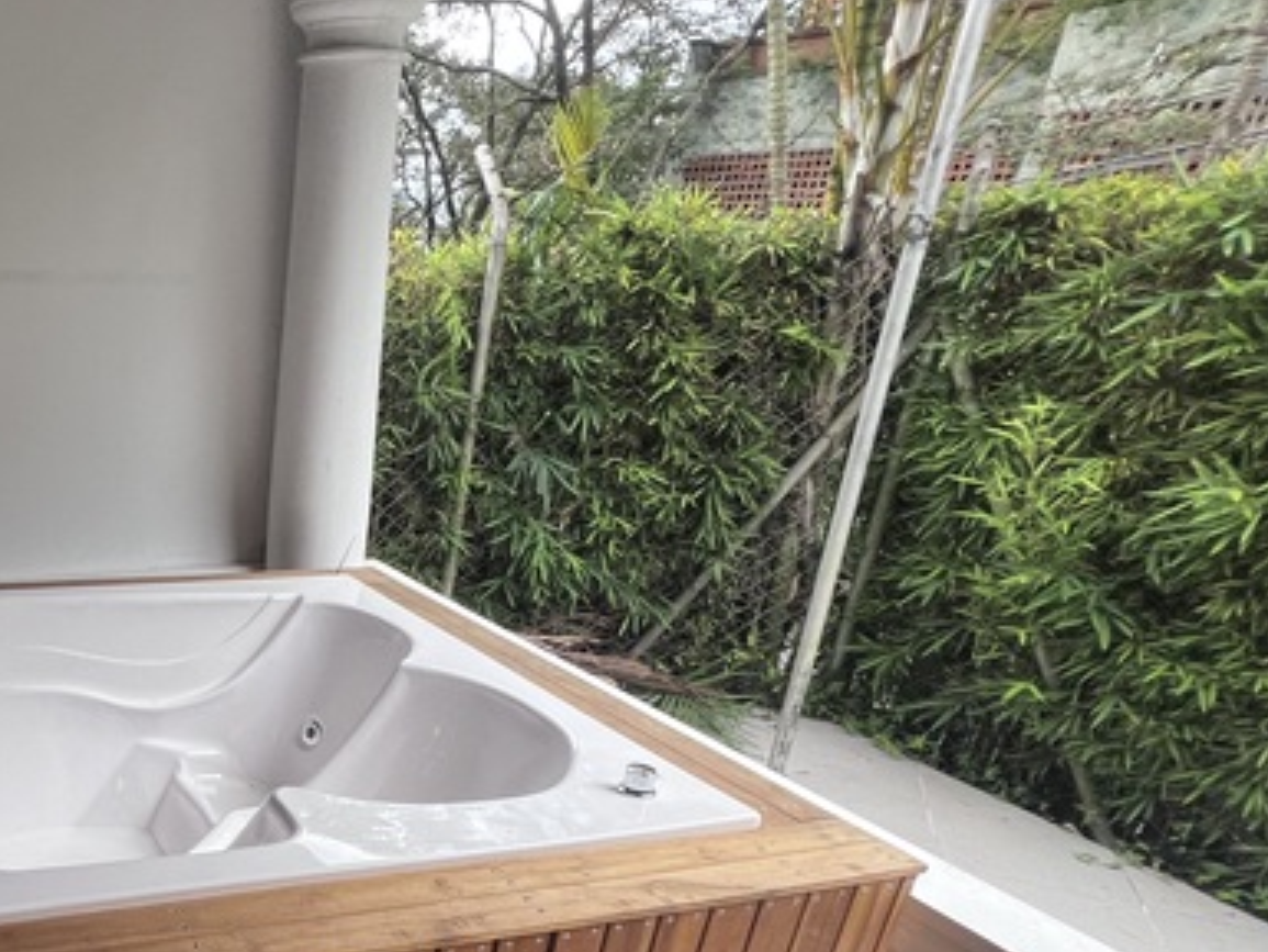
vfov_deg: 48.5
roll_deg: -1.2
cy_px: 761
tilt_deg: -29.8
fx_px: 989
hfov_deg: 56.9
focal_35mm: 27
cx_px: 142
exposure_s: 1/99
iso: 64
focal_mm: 1.57
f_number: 1.8
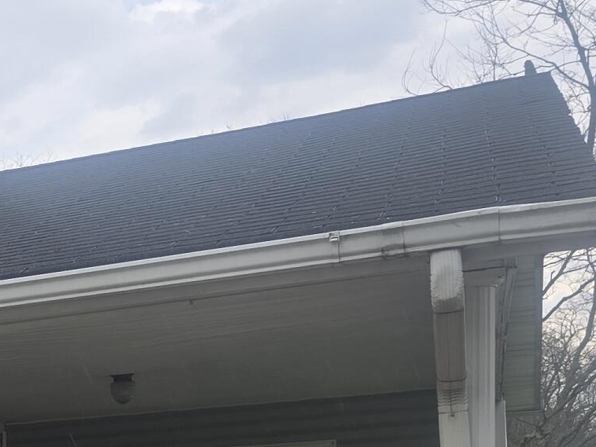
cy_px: 621
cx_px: -528
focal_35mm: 91
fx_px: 1567
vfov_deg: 15.3
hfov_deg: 17.0
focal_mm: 6.3
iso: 12
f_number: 1.7
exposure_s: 1/322
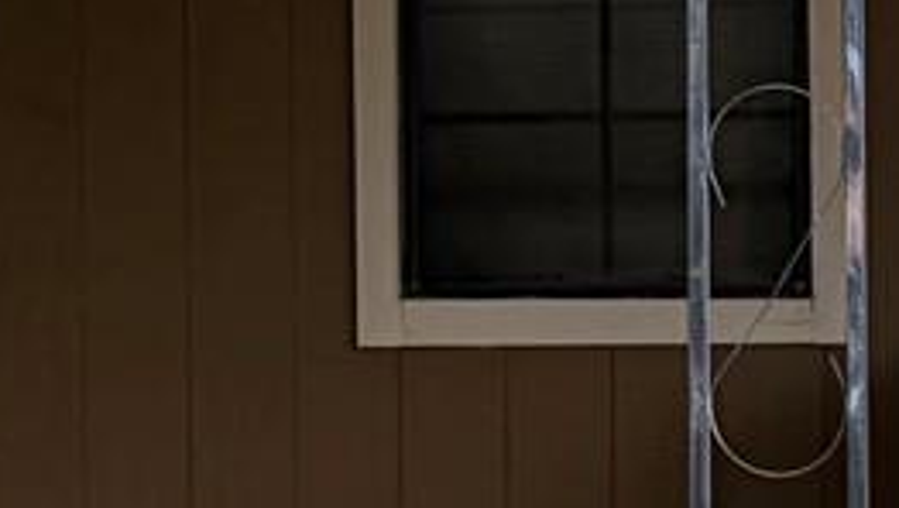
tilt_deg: +0.3
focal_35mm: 221
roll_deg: +1.2
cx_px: 508
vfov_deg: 5.5
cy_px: 48
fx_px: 5274
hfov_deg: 9.7
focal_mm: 5.96
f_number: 1.6
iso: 50
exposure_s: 1/251
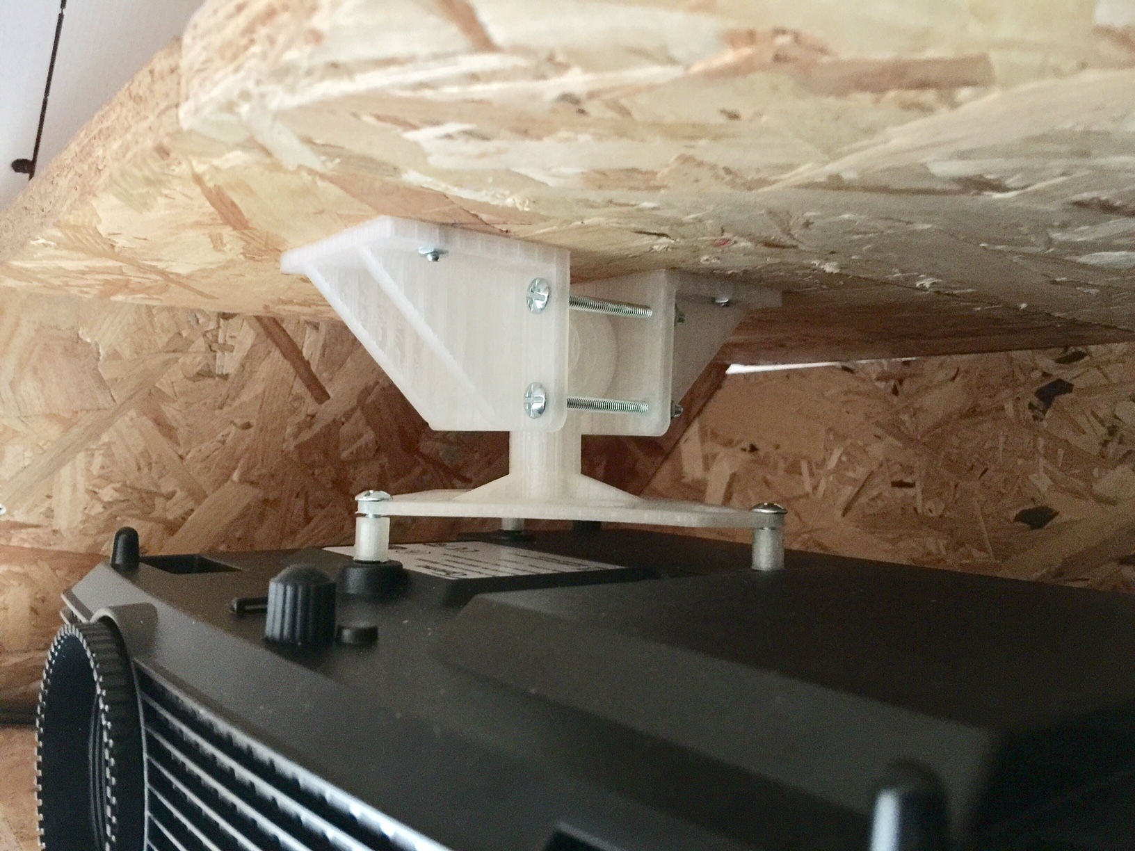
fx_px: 951
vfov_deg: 48.2
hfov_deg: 61.7
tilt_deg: +2.9
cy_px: 426
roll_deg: -2.6
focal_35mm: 29
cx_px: 568
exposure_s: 1/4
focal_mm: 4.15
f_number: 2.2
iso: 125
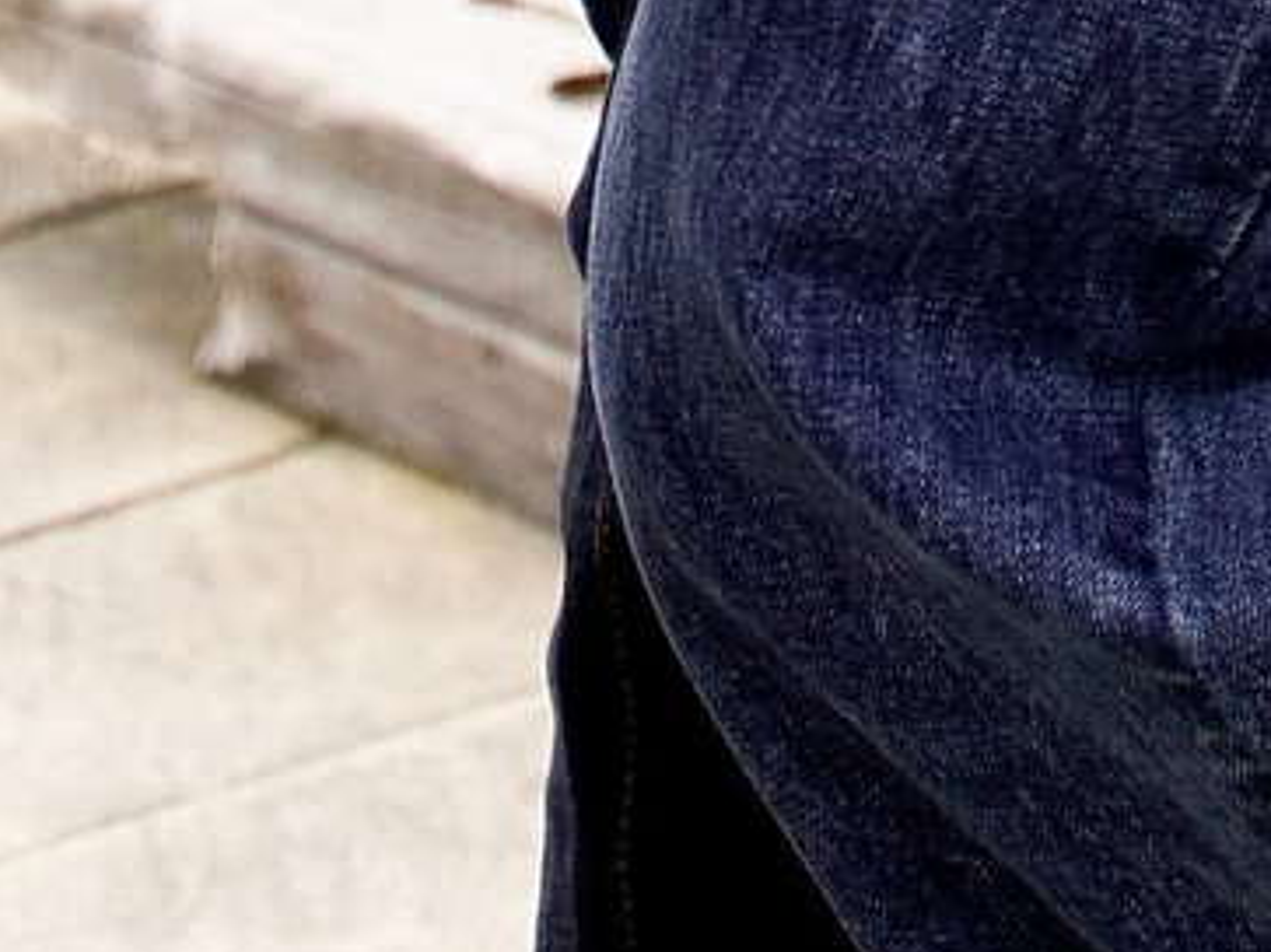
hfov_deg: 3.7
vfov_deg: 2.5
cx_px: 1450
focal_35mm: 539
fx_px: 19784
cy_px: -5638
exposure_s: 1/1000
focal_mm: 53
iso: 100
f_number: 2.8
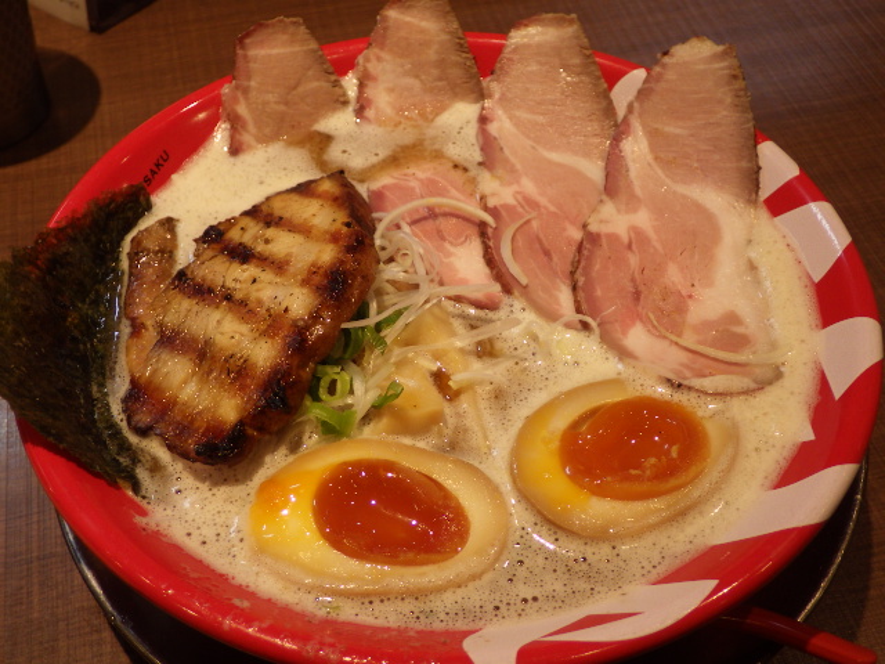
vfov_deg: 32.9
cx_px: 442
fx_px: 1125
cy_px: 332
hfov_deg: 42.9
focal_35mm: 44
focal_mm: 7.9
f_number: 2.9
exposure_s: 1/60
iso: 200
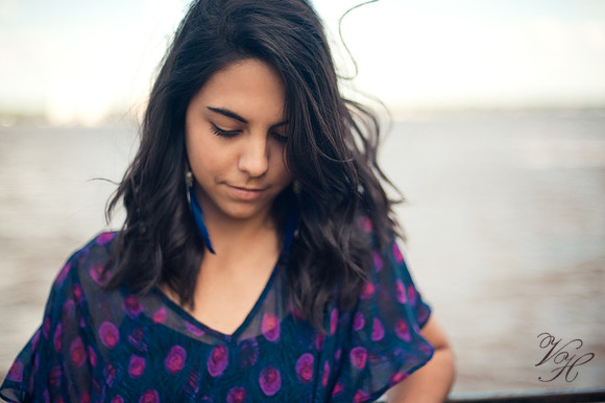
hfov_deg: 39.6
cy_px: 202
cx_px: 302
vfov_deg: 27.0
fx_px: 840
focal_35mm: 50
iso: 320
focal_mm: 50
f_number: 1.4
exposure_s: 1/5000
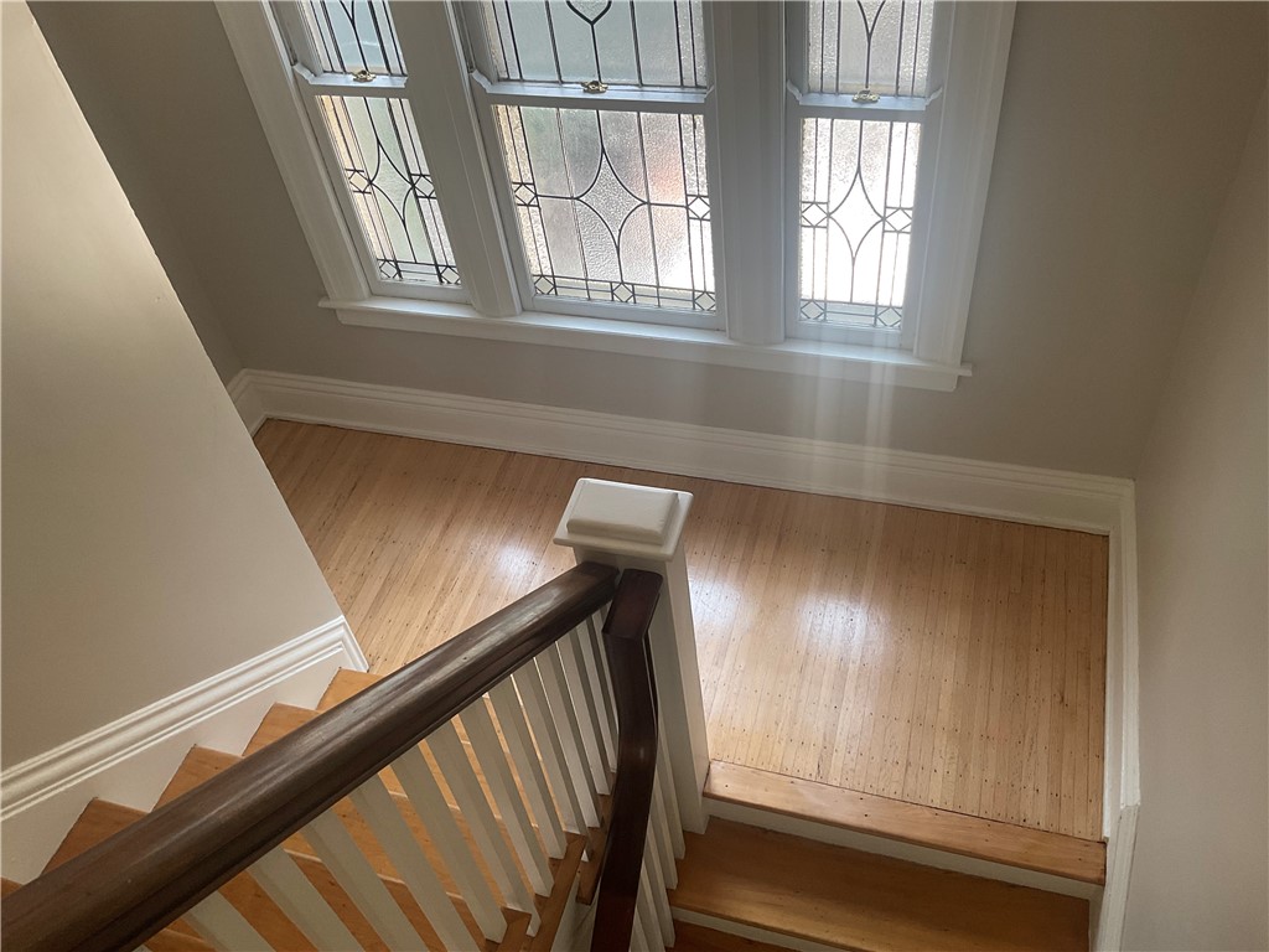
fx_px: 1063
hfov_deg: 61.7
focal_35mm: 29
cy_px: 476
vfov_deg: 48.2
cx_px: 634
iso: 40
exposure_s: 1/60
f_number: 1.8
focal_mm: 3
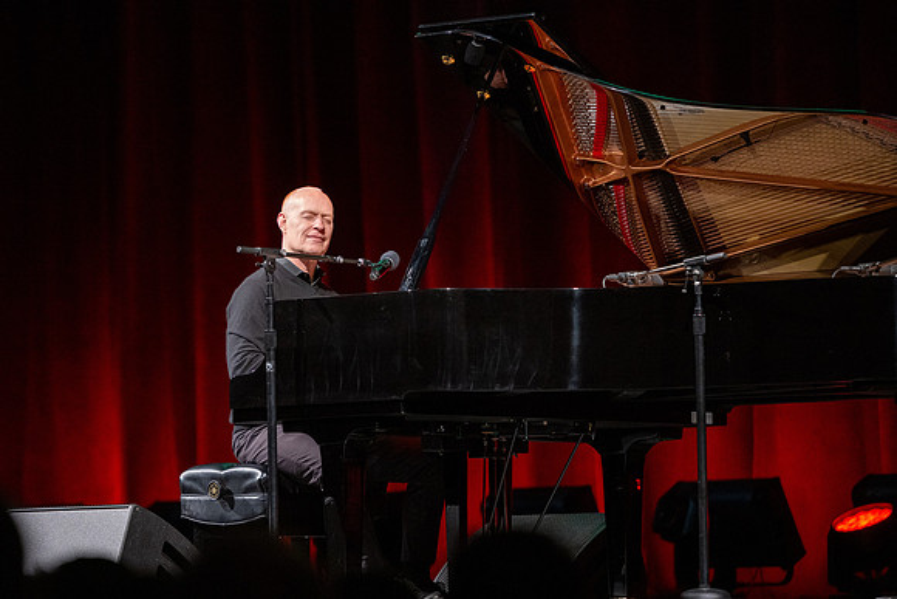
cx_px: 328
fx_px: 4903
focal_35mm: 197
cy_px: 275
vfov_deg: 7.0
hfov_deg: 10.4
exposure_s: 1/320
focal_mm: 155
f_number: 2.8
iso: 1600
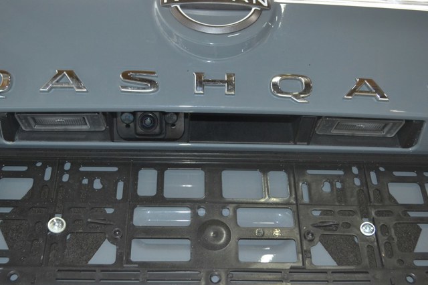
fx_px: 570
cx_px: 214
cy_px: 142
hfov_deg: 41.1
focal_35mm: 48
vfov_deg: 28.0
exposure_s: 1/60
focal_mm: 32
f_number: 4.8
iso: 1250
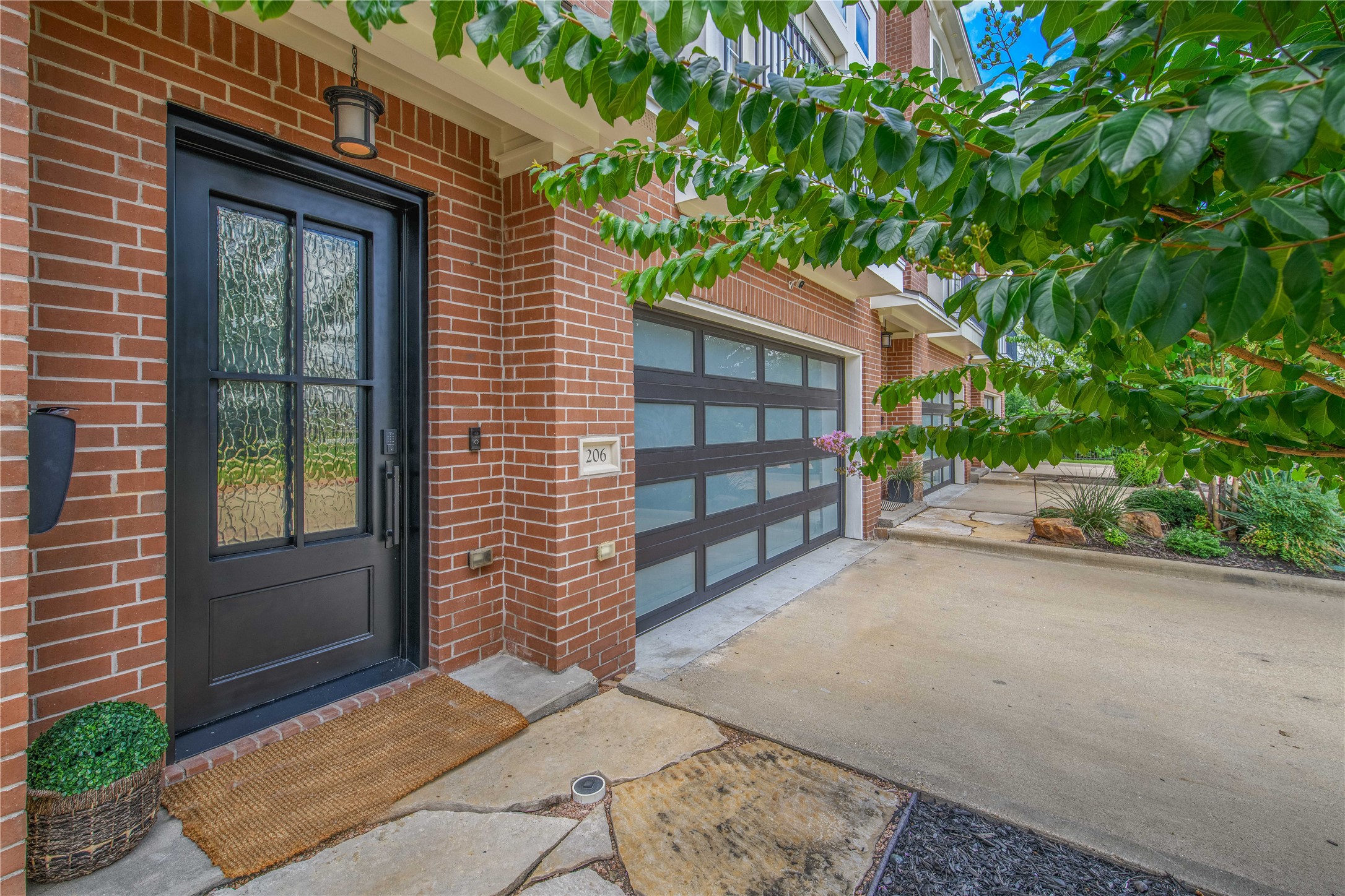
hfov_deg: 100.4
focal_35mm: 15
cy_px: 448
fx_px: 560
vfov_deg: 77.3
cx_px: 672
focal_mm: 15
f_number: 7.1
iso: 100
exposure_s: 1/100
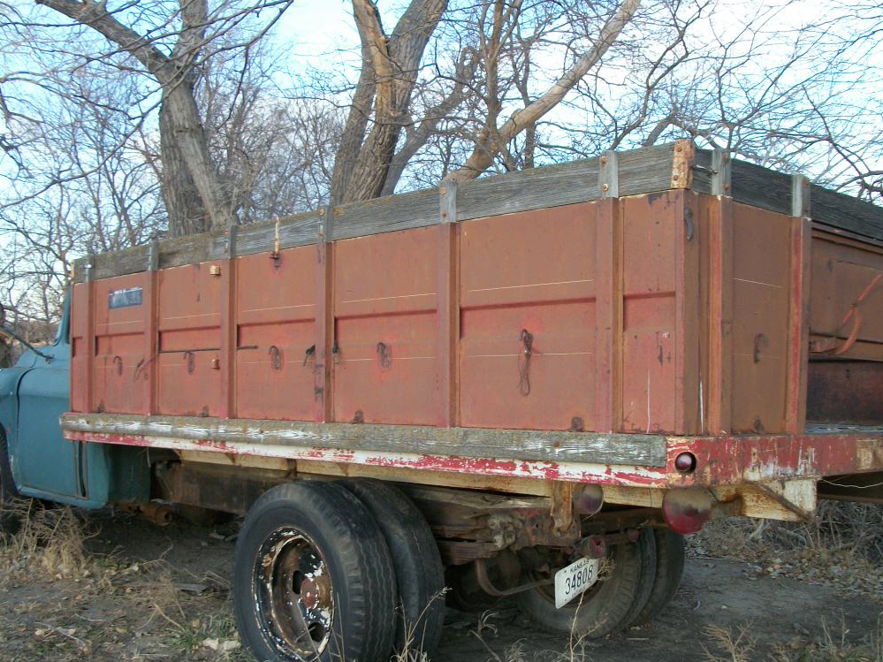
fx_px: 1046
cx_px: 475
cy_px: 354
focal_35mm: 41
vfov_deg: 35.1
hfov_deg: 45.7
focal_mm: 5.7
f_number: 2.9
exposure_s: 1/80
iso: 80
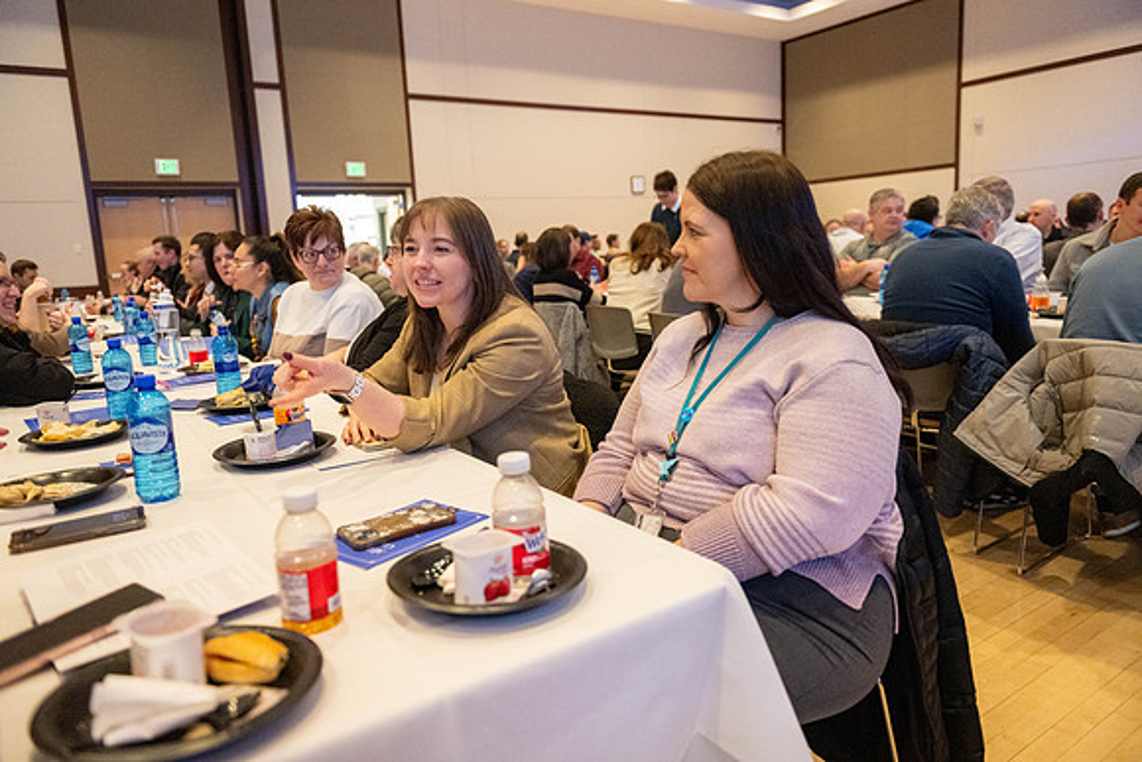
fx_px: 761
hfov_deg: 73.7
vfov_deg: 53.2
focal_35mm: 24
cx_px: 571
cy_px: 381
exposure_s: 1/200
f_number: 2.8
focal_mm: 24
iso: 8000
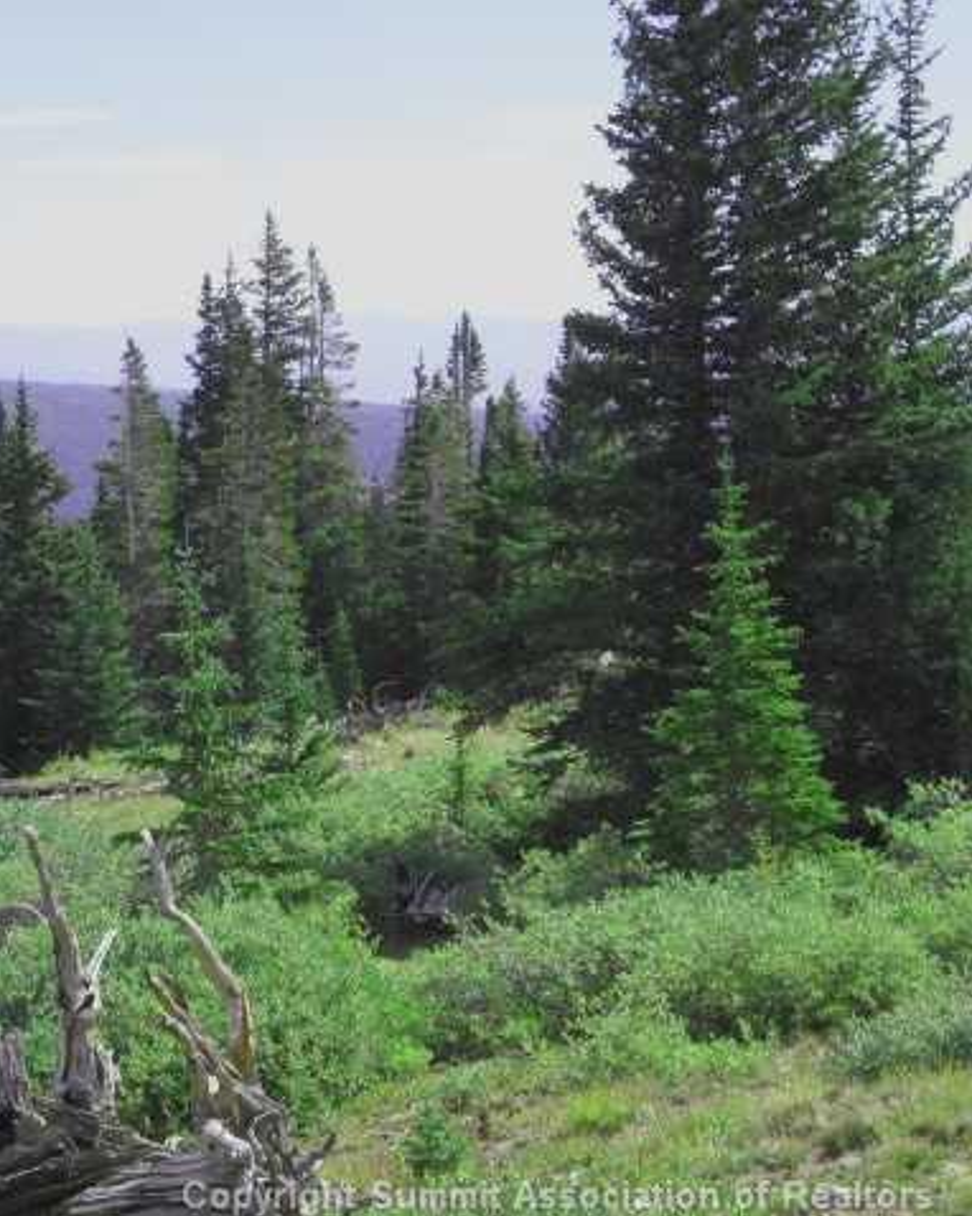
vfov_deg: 22.5
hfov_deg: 17.9
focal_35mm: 85
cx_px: 160
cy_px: 608
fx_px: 3058
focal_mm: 10.7
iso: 100
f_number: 3.8
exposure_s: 1/500
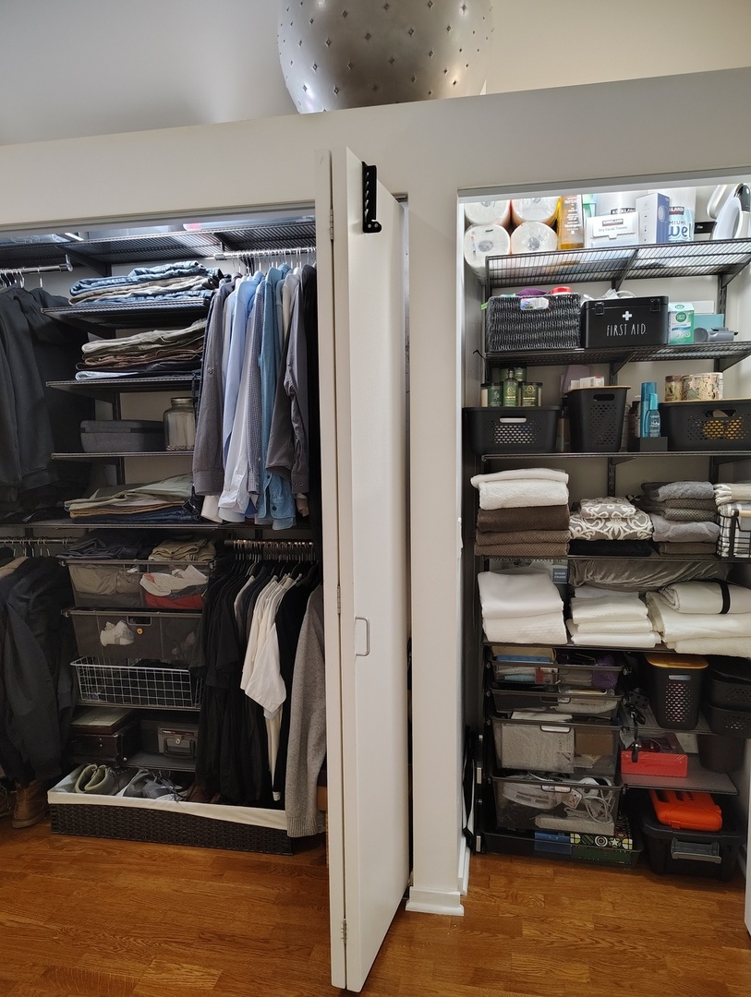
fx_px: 693
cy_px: 498
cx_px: 376
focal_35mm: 24
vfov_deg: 71.5
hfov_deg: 56.9
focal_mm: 5.56
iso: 1716
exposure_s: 1/40
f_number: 1.8
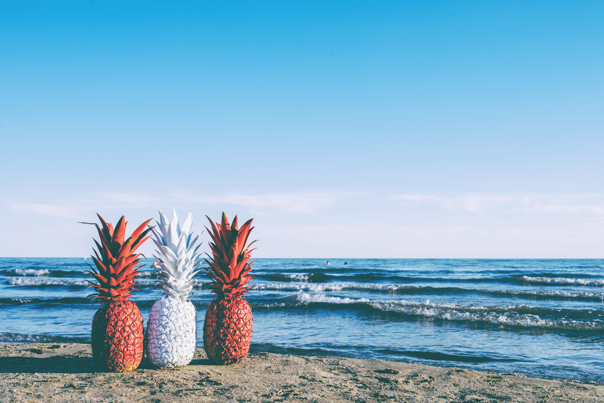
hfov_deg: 54.4
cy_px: 202
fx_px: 587
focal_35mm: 35
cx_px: 302
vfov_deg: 37.9
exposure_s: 1/250
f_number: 11
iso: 320
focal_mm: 35
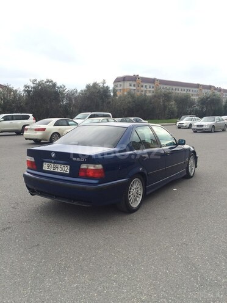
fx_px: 254
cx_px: 114
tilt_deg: -10.3
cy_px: 152
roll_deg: +1.3
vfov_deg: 61.7
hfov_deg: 48.2
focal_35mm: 29
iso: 32
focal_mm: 4.15
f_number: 2.2
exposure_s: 1/414
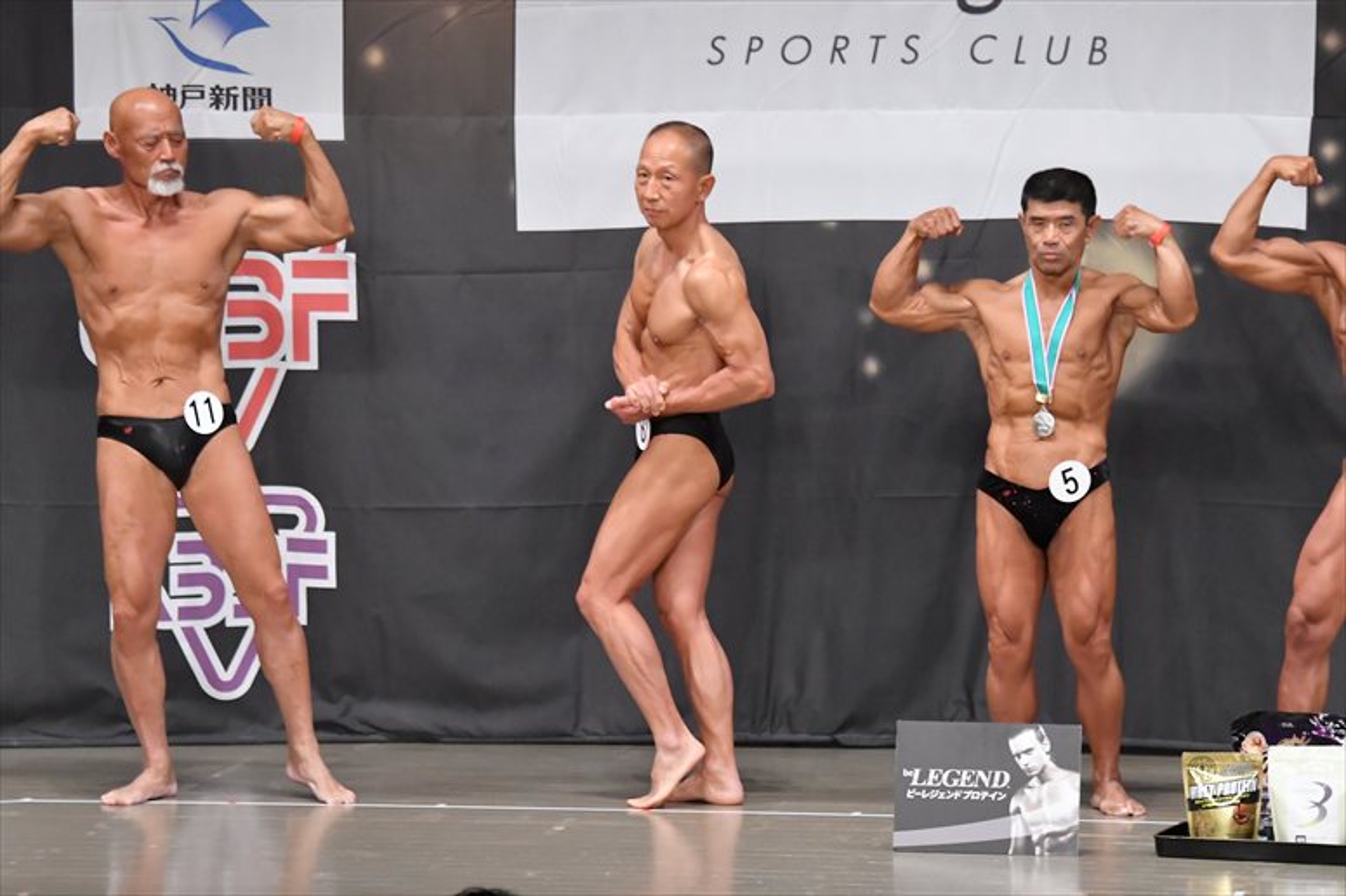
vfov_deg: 6.3
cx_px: 673
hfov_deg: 9.5
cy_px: 448
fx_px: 8110
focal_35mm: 217
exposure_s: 1/400
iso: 6400
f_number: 5.6
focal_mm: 145
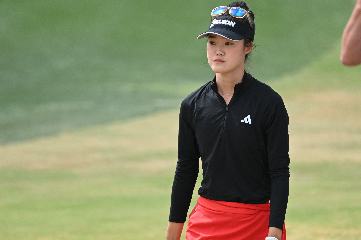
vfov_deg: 2.3
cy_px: 120
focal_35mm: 600
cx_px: 180
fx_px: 6016
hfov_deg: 3.4
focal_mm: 400
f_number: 5.6
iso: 180
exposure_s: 1/640
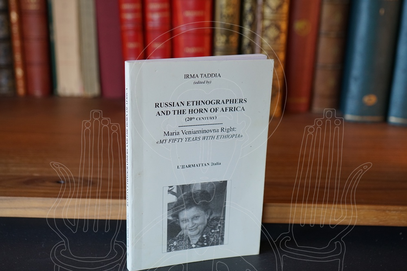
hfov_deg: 39.6
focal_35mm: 50
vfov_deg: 27.0
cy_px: 136
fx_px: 565
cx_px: 204
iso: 1250
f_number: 4
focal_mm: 50
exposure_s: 1/160
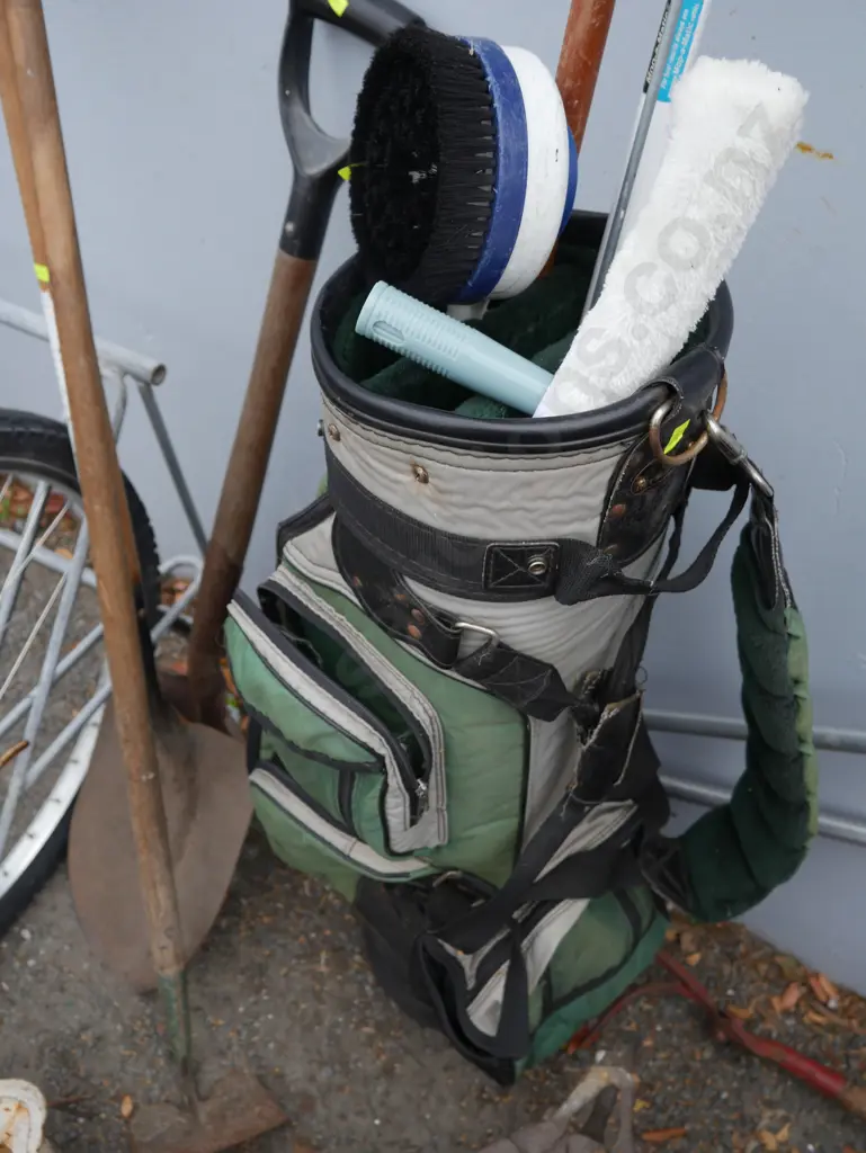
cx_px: 433
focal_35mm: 34
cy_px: 576
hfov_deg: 41.8
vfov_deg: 53.9
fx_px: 1133
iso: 200
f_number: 4
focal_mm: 17
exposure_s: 1/125
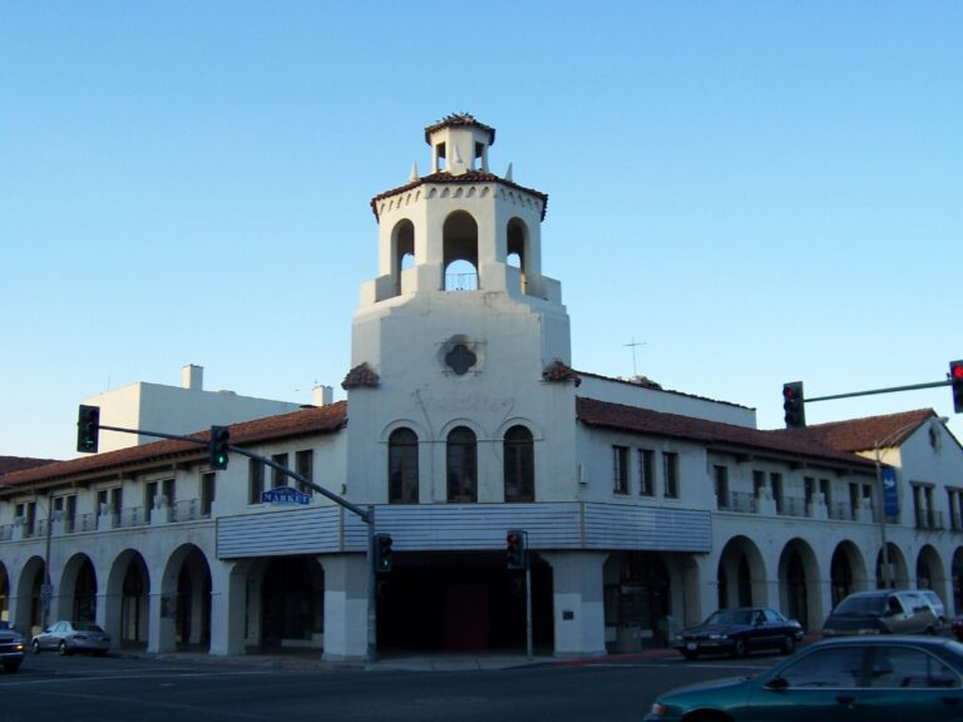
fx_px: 1113
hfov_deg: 46.8
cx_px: 482
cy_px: 361
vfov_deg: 36.0
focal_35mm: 40
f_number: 4
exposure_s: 1/250
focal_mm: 6.7
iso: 80
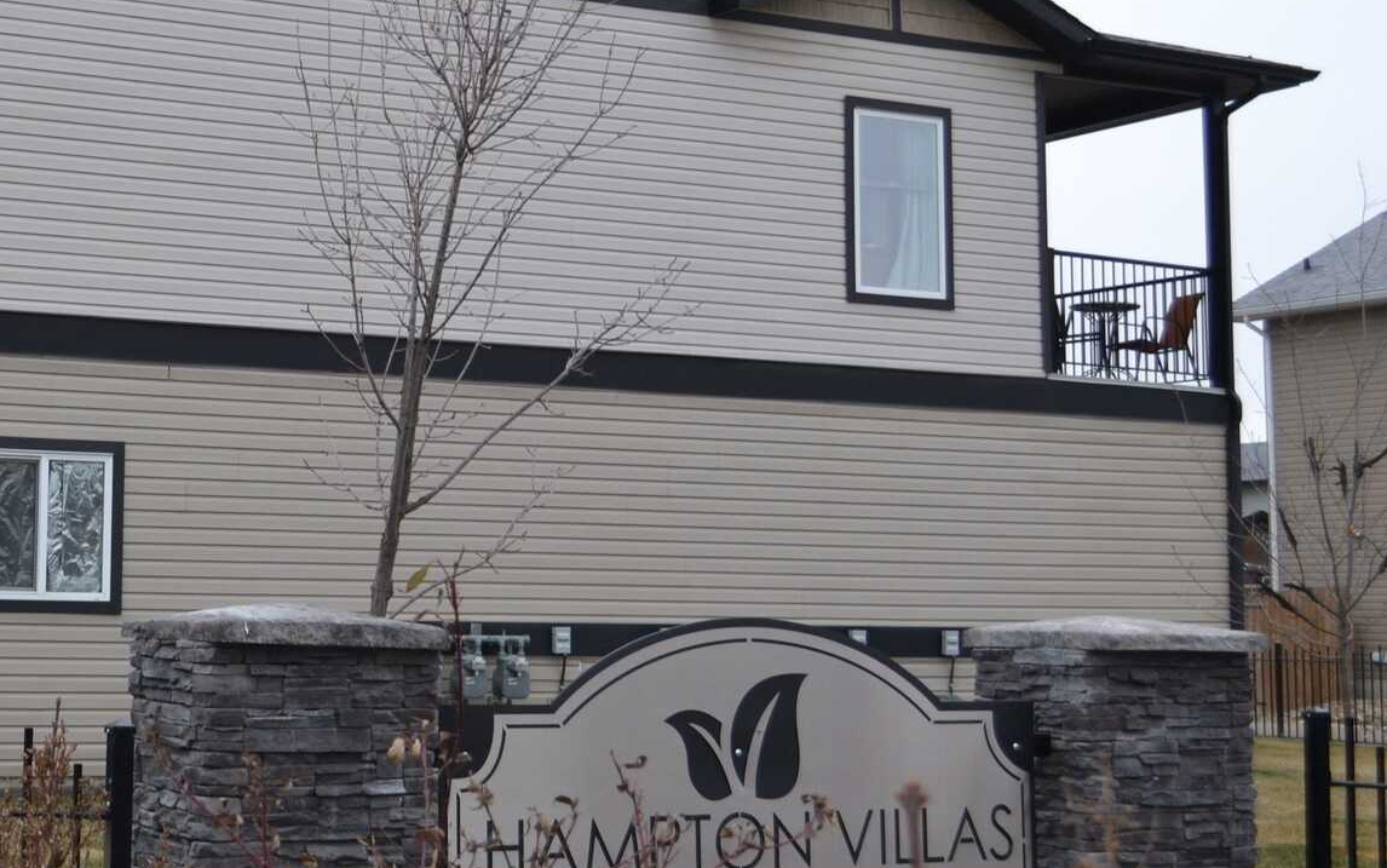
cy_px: 295
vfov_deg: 20.3
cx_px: 260
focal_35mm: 64
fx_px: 2420
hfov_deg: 31.1
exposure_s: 1/80
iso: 400
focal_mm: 24
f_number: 4.5
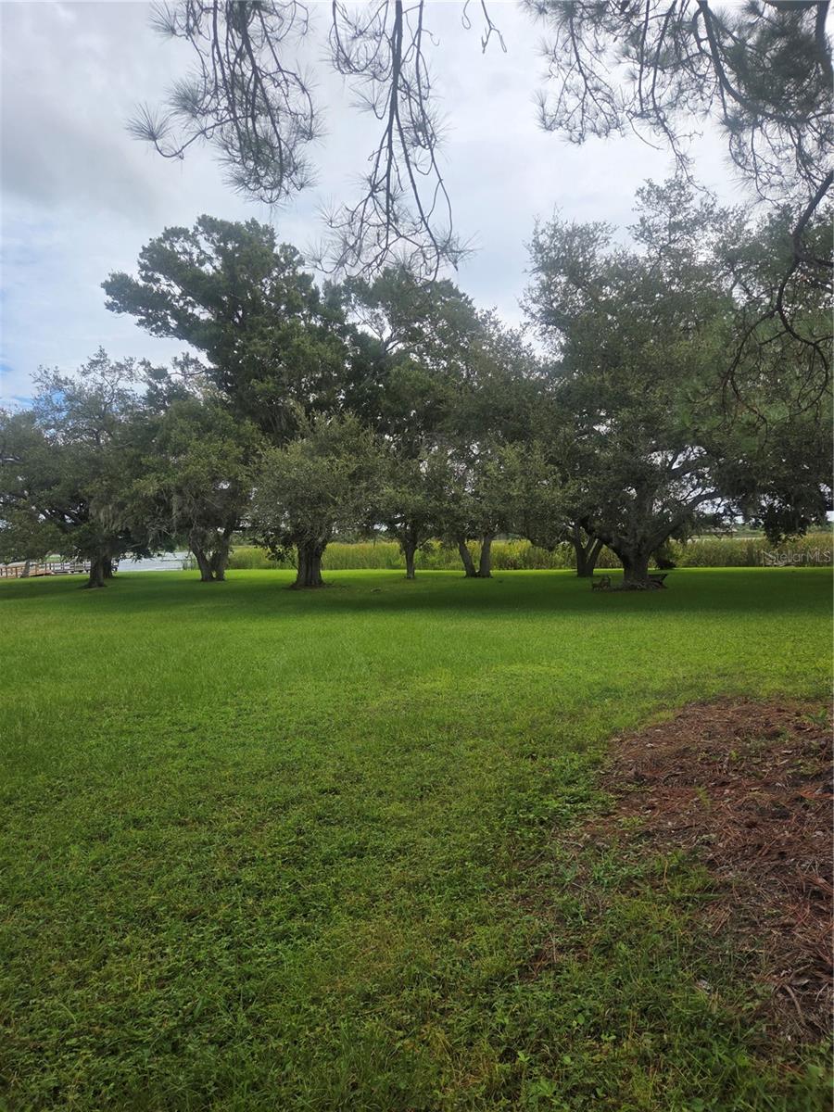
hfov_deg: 58.9
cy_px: 556
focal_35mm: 23
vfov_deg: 73.9
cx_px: 417
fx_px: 739
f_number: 1.8
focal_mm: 5.4
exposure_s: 1/3924
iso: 80
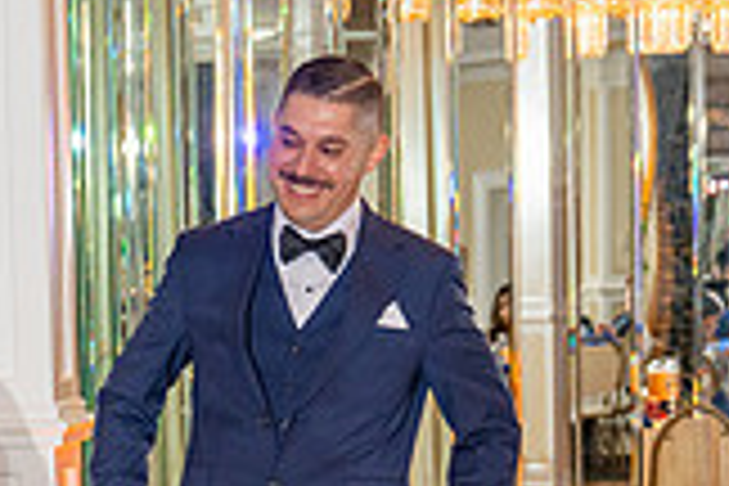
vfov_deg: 8.7
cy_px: 676
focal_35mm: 155
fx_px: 3139
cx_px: 60
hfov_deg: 13.1
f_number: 3.2
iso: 640
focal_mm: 40
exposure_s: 1/160
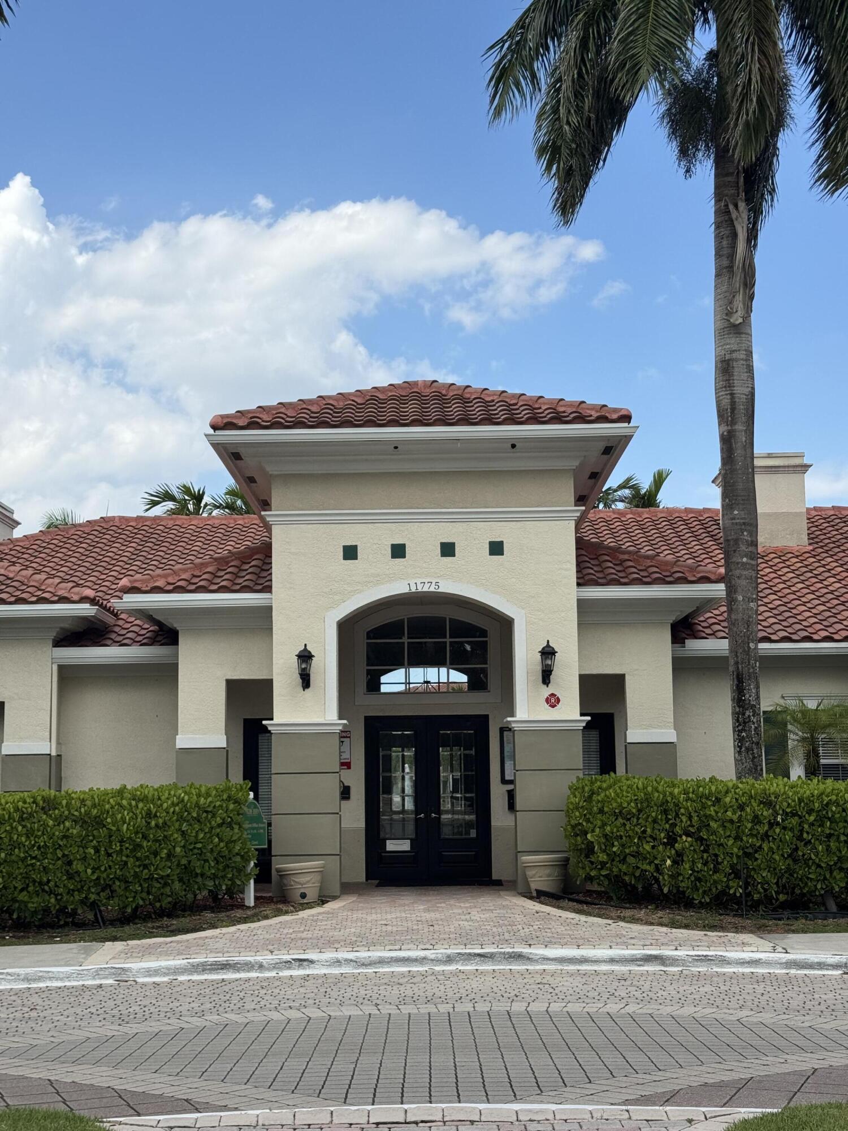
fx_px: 1568
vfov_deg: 39.7
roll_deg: +0.8
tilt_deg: +8.5
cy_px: 566
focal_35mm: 48
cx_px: 424
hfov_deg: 30.3
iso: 64
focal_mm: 6.76
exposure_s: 1/3610
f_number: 1.78
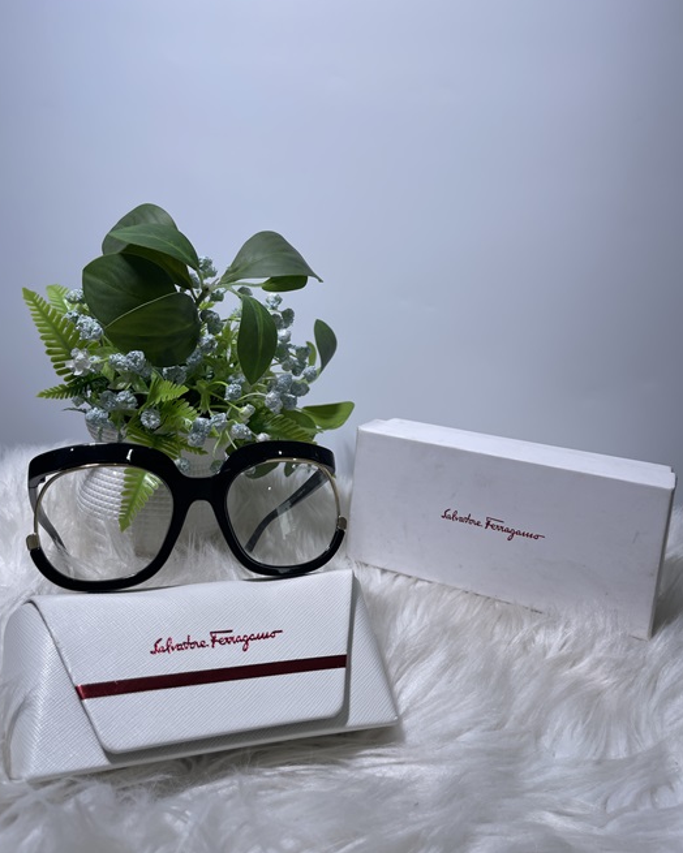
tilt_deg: -12.8
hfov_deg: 53.2
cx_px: 335
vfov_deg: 64.0
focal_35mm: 27
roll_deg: -4.1
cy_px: 390
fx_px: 682
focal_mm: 5.1
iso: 32
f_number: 1.6
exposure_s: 1/1238
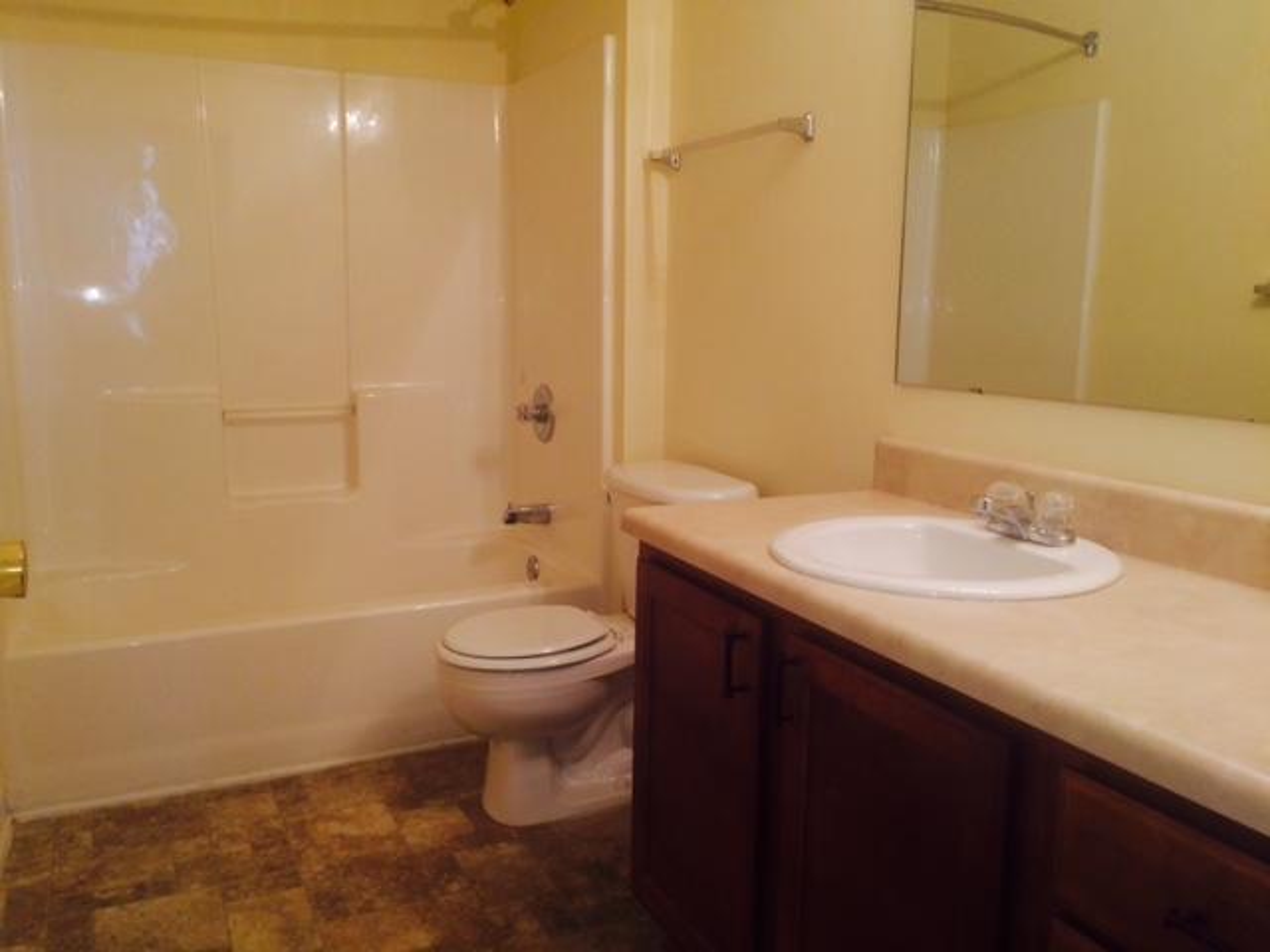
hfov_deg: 61.7
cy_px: 476
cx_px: 635
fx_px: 1064
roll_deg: -0.7
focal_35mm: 29
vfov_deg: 48.2
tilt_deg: -9.8
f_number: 2.2
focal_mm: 4.15
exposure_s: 1/30
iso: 50
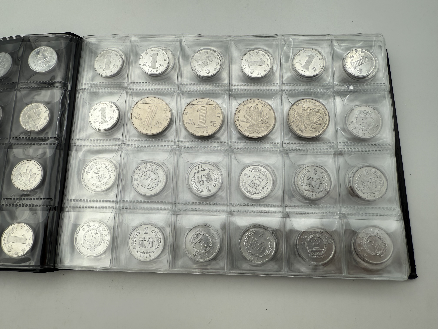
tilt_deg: -74.2
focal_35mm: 24
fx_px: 304
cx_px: 219
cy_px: 164
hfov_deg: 71.6
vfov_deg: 56.8
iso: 40
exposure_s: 1/368
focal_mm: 2.22
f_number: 2.2
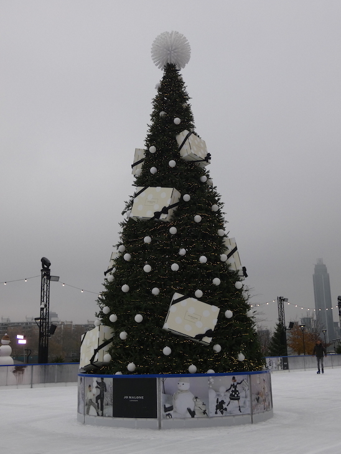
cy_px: 227
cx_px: 170
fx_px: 538
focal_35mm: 41
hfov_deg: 35.2
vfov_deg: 45.8
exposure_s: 1/200
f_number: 3.6
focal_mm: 7.3
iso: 80
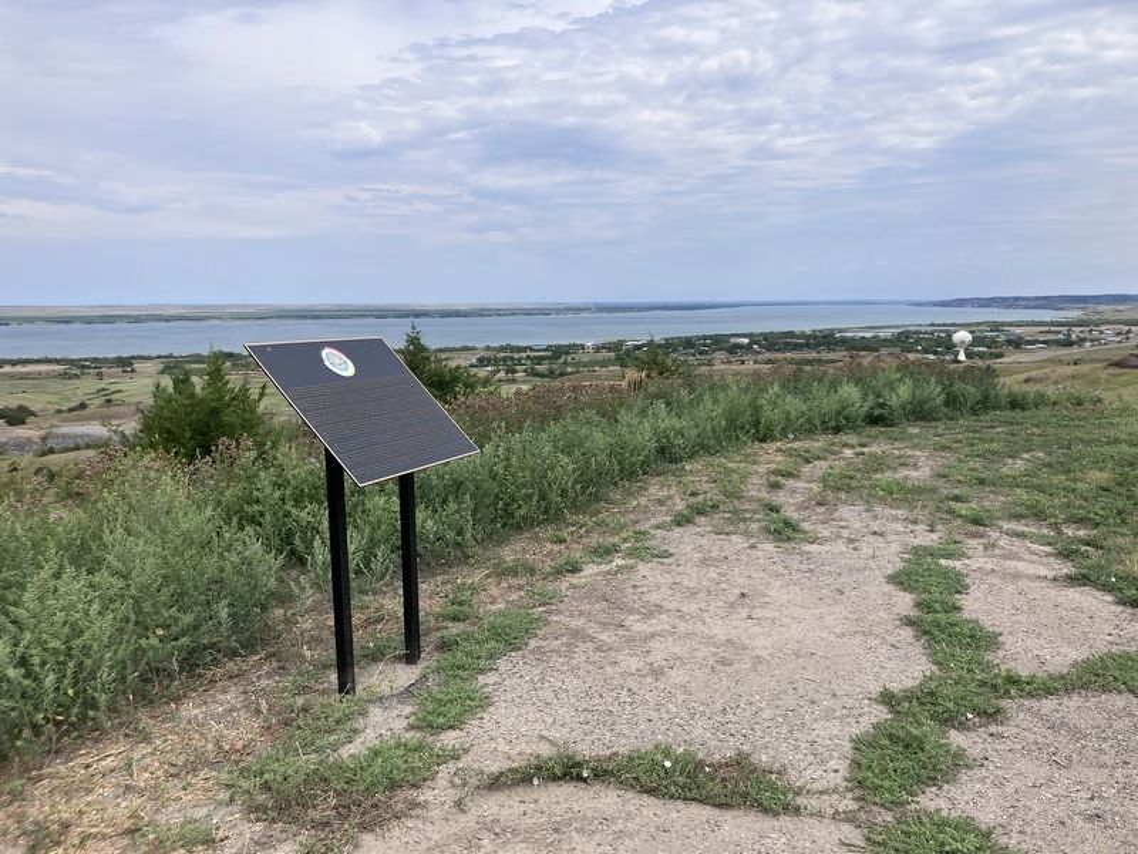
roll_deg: +0.7
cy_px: 427
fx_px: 920
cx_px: 569
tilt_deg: -8.2
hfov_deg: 63.4
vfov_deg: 49.7
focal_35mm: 28
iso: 32
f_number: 1.8
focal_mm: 3.99
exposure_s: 1/3040
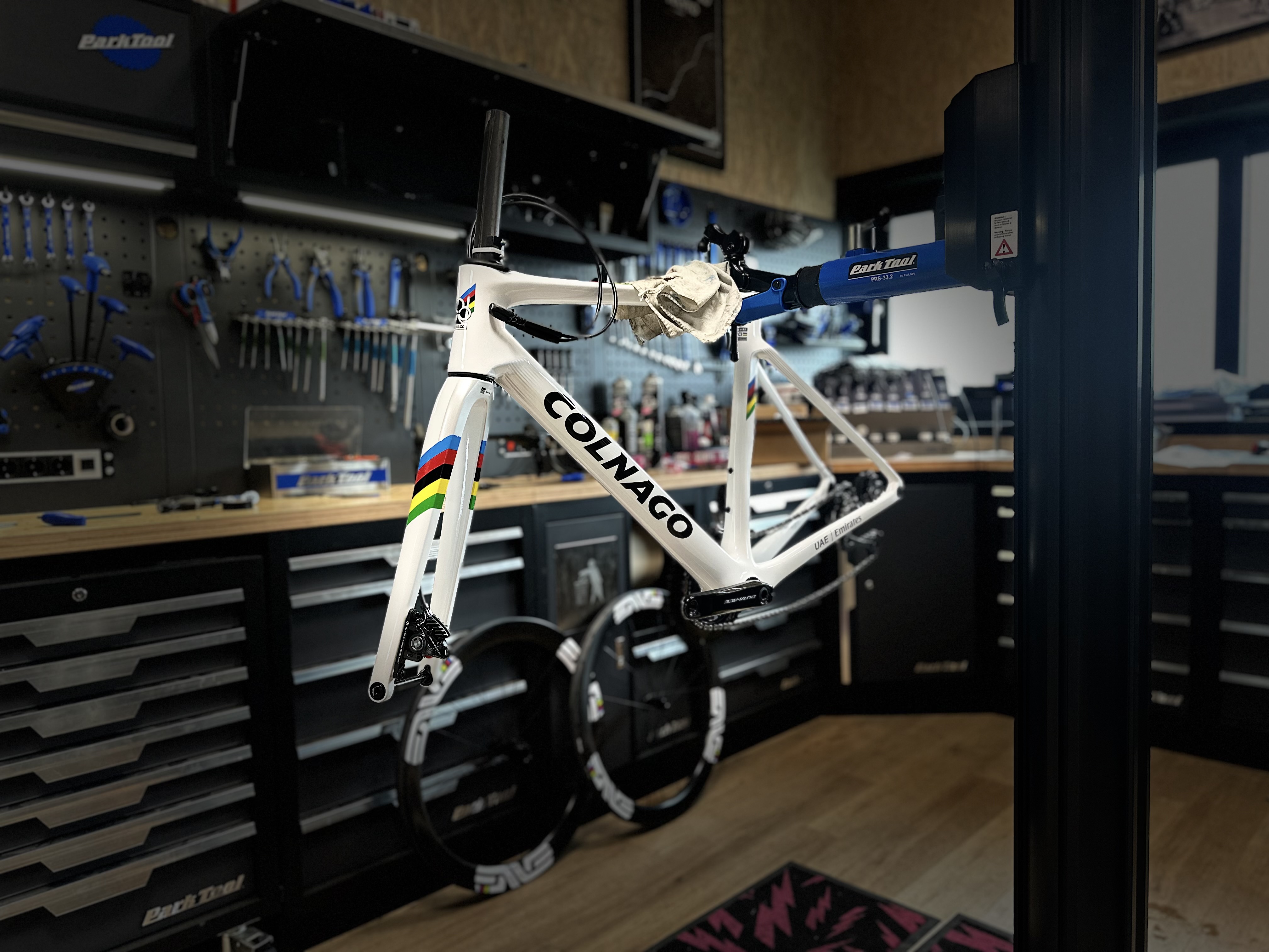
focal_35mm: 24
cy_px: 476
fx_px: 880
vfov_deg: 56.8
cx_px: 634
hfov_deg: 71.6
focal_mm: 6.86
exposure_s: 1/50
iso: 160
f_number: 1.78
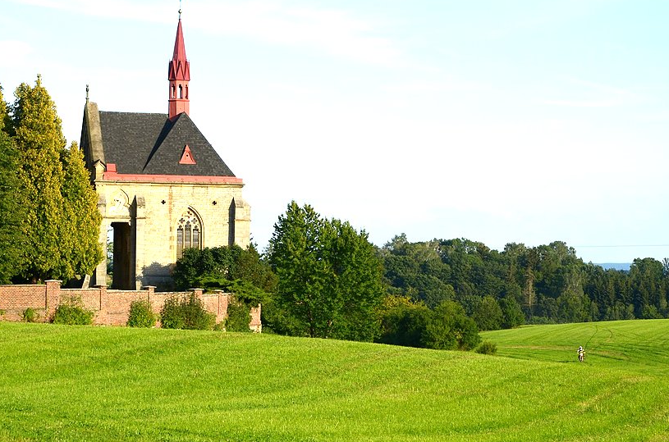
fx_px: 2150
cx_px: 349
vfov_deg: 11.7
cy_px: 220
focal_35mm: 116
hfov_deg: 17.7
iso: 100
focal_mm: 70
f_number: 8
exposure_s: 1/200
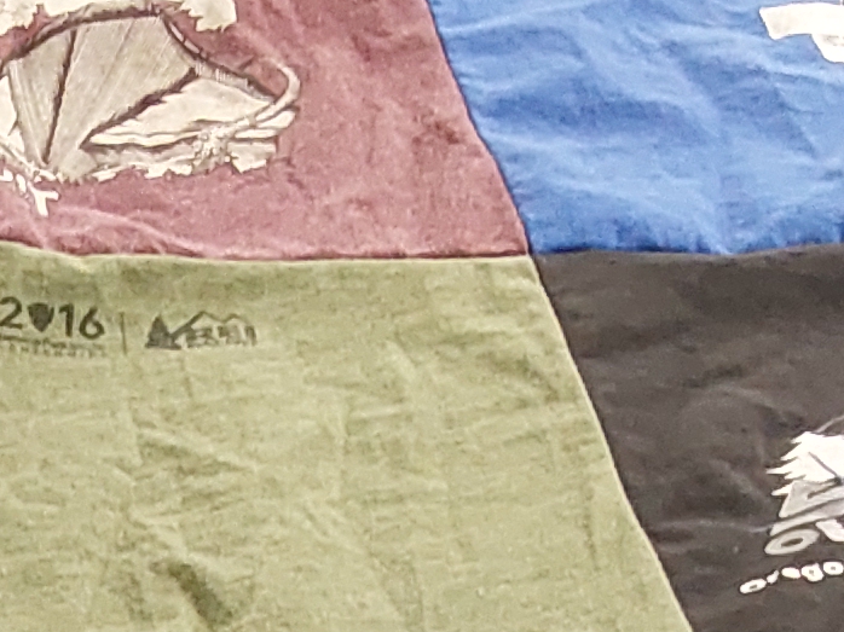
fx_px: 3193
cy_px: 1385
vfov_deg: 10.2
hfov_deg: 14.3
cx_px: -319
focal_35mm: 131
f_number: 1.9
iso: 200
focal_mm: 2.91
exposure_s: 1/60
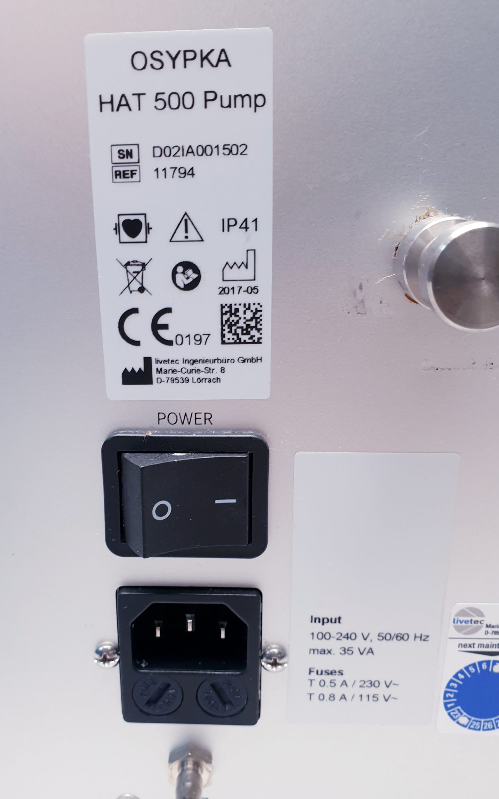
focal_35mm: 32
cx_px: 202
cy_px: 425
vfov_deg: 59.6
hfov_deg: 39.3
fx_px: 696
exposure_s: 1/50
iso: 64
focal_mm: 4.3
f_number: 2.4
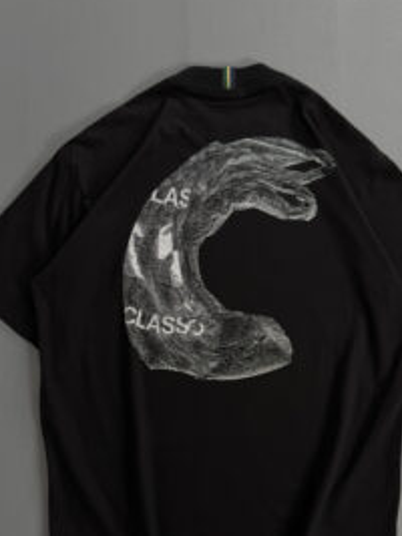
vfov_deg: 51.0
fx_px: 558
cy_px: 323
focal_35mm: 36
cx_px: 221
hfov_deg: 39.6
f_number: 1.78
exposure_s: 1/60
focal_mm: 6.76
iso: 125
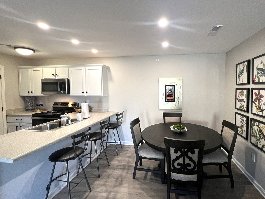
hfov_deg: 93.5
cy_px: 95
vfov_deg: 78.1
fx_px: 122
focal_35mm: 16
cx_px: 156
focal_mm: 1.57
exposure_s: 1/120
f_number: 1.8
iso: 250
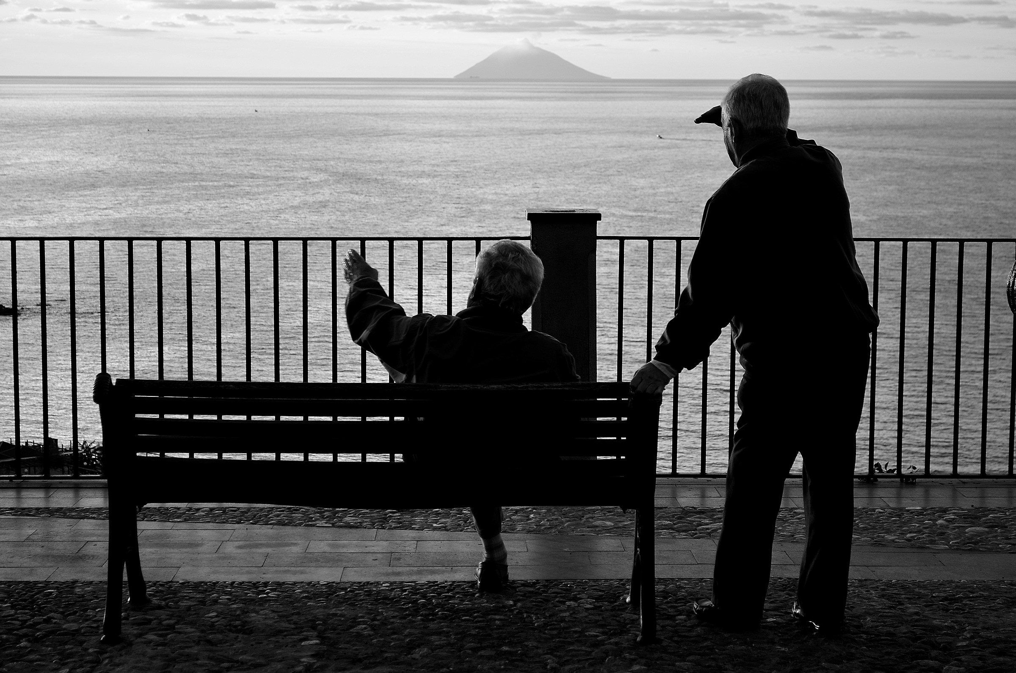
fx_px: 2323
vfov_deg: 16.5
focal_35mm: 82
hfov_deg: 24.7
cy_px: 336
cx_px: 508
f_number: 5.6
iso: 125
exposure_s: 1/125
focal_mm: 55
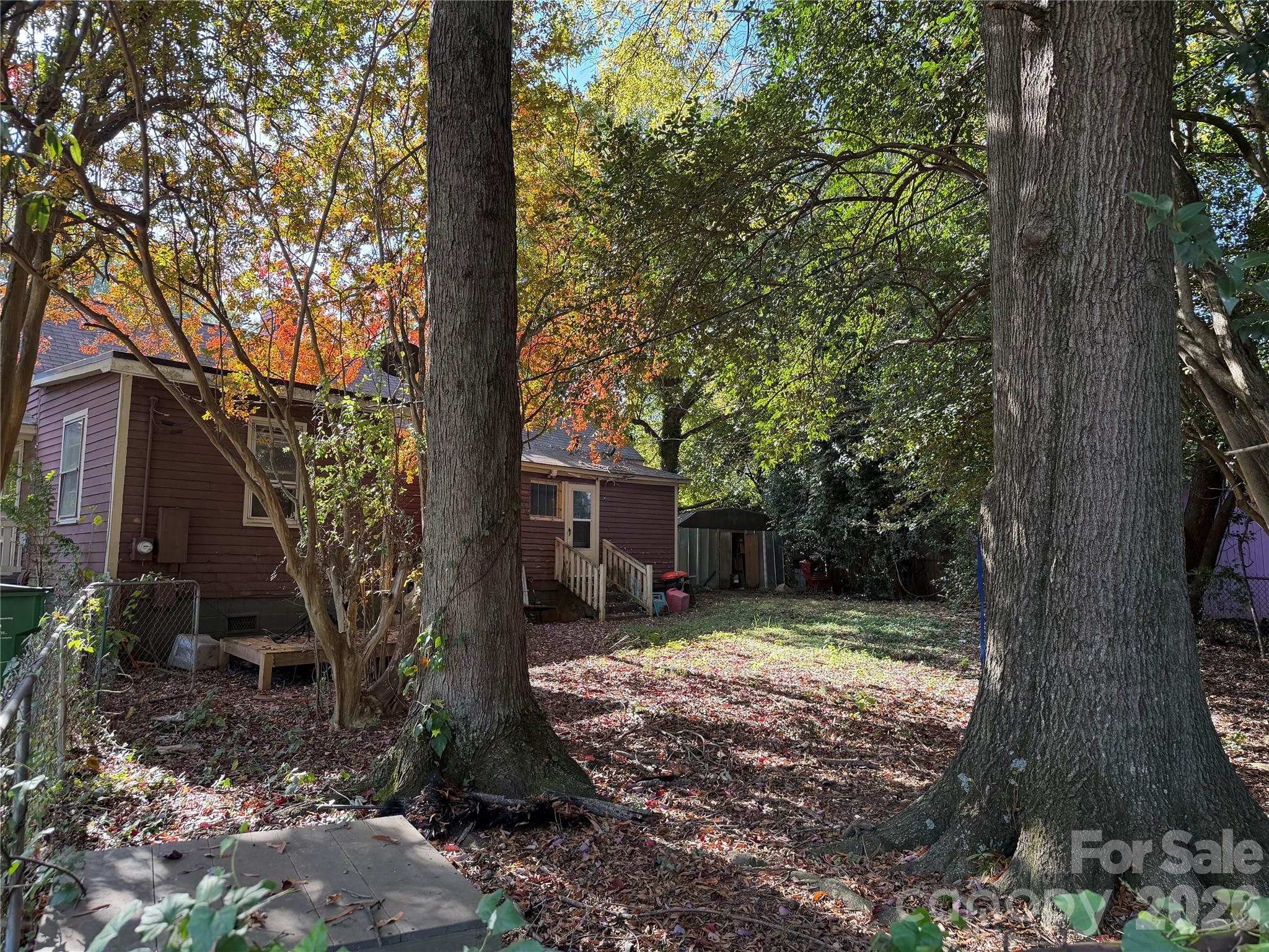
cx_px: 634
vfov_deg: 56.8
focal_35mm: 24
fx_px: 880
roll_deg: +0.1
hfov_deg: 71.6
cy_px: 476
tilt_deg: +4.3
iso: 80
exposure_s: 1/278
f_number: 1.78
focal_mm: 6.76
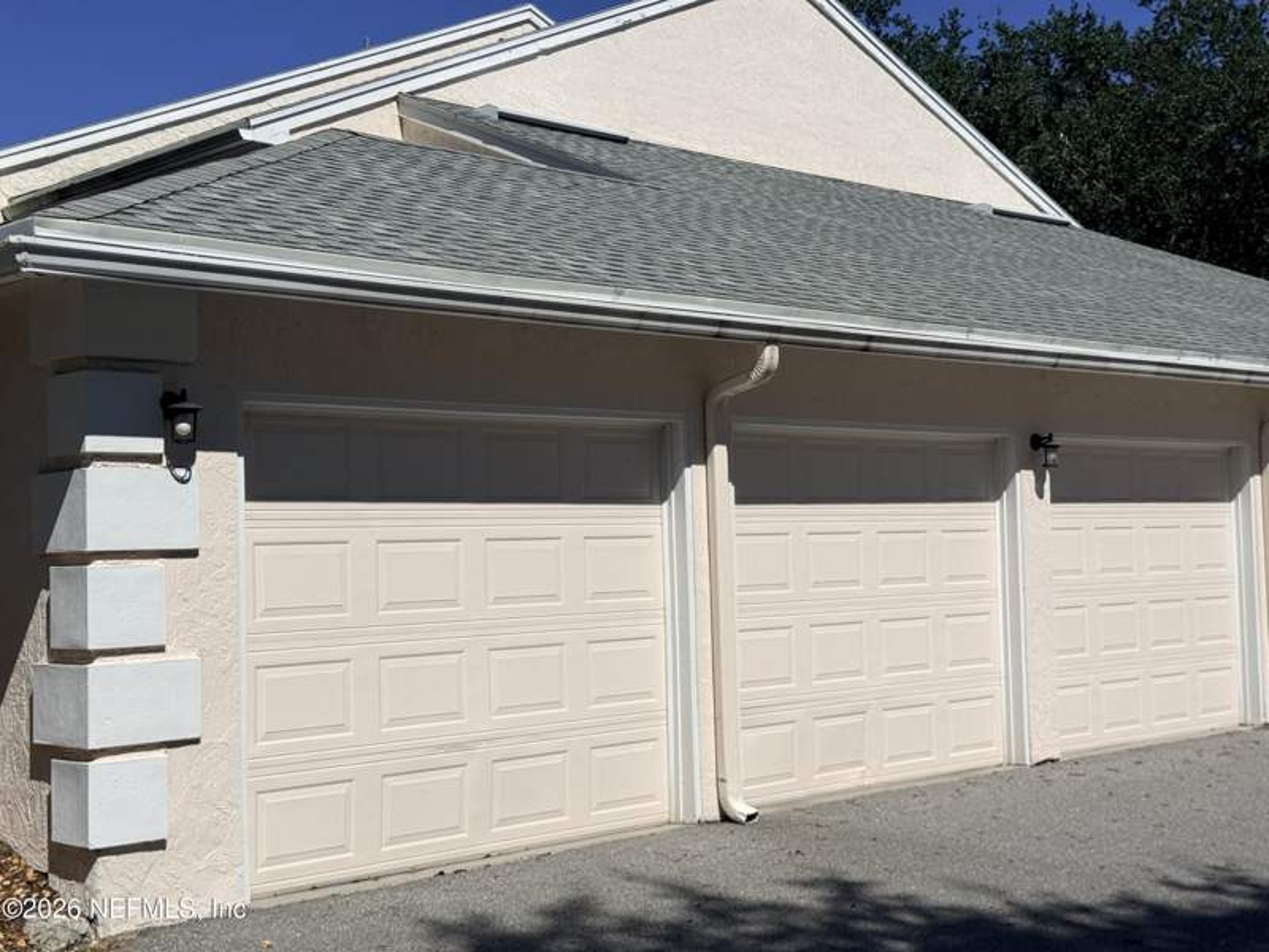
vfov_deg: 30.3
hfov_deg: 39.7
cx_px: 634
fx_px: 1760
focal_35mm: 48
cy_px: 476
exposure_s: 1/11364
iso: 50
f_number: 1.78
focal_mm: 6.76
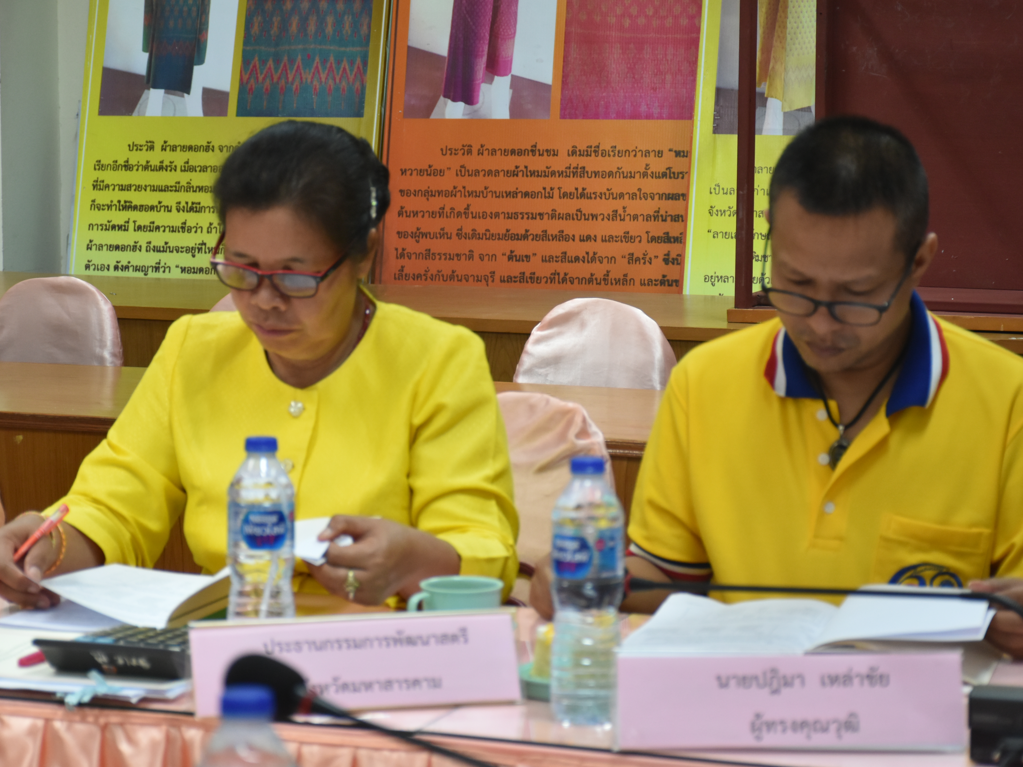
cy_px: 383
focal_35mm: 101
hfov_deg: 19.4
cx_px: 533
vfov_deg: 14.6
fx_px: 2985
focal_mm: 62
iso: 1000
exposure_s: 1/60
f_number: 5
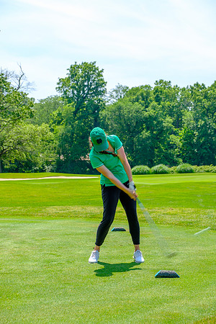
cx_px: 108
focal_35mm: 69
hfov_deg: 19.7
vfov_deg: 29.2
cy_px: 162
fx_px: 621
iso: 200
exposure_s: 1/250
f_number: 5.6
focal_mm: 46.3
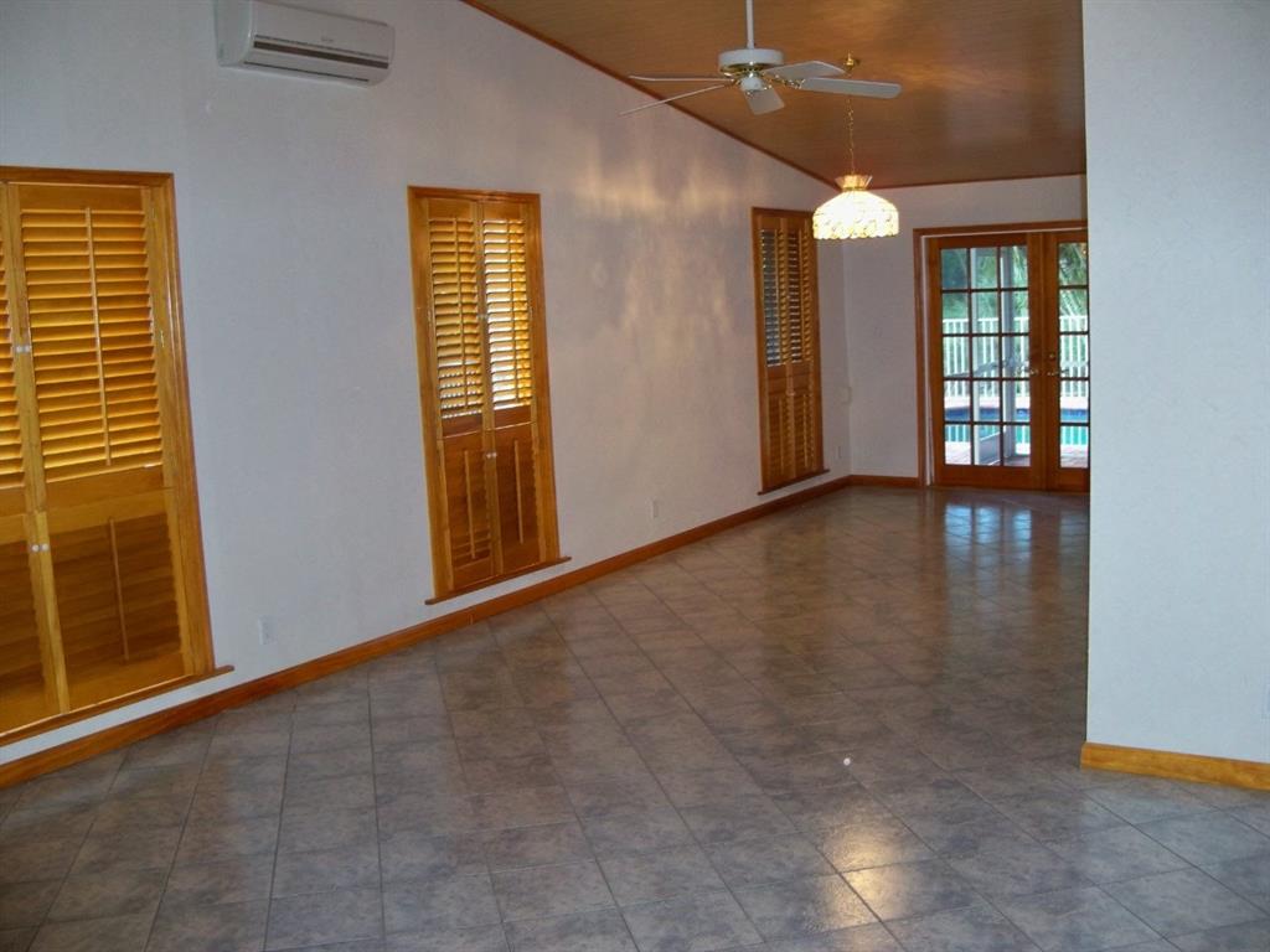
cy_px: 476
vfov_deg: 40.7
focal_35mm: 35
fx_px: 1284
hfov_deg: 52.6
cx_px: 635
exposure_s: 1/30
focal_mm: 6.2
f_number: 3.5
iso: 200
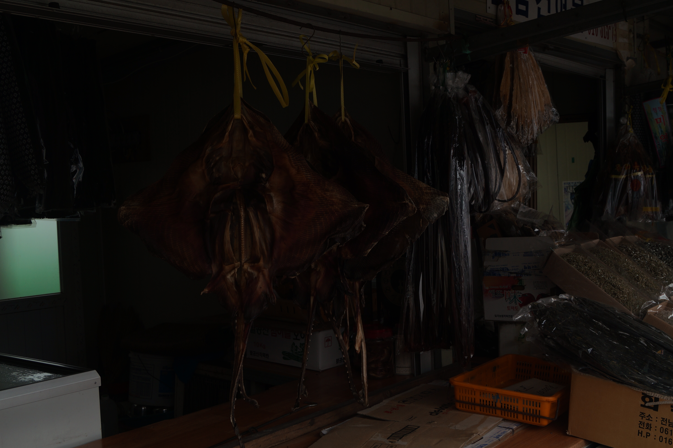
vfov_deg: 31.8
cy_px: 224
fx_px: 784
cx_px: 336
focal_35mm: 42
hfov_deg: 46.4
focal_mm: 28
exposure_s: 1/125
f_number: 6.3
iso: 100
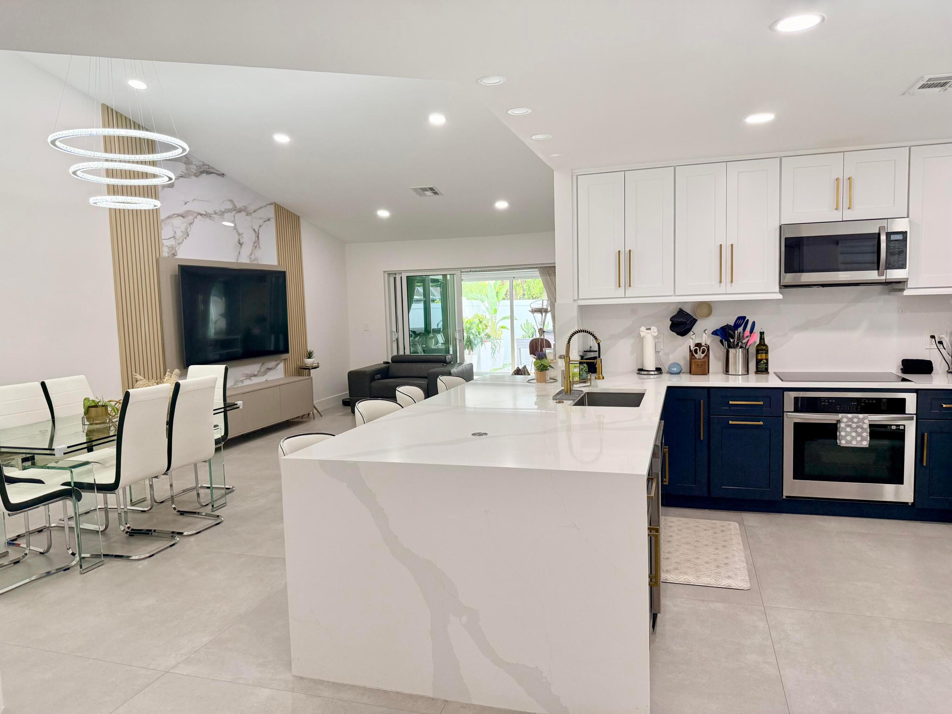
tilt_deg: -5.0
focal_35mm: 24
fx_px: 660
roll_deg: +2.1
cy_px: 357
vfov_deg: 56.8
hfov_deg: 71.6
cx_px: 476
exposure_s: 1/200
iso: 200
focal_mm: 6.76
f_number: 1.78
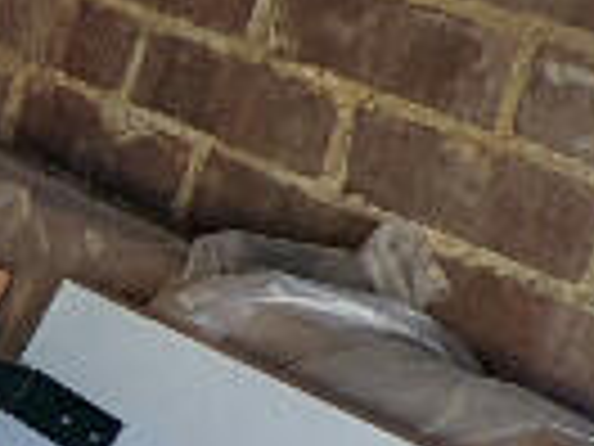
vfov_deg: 11.8
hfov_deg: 10.3
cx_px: -1282
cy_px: 502
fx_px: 2128
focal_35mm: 124
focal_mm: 2.35
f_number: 2.2
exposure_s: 1/128
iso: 50
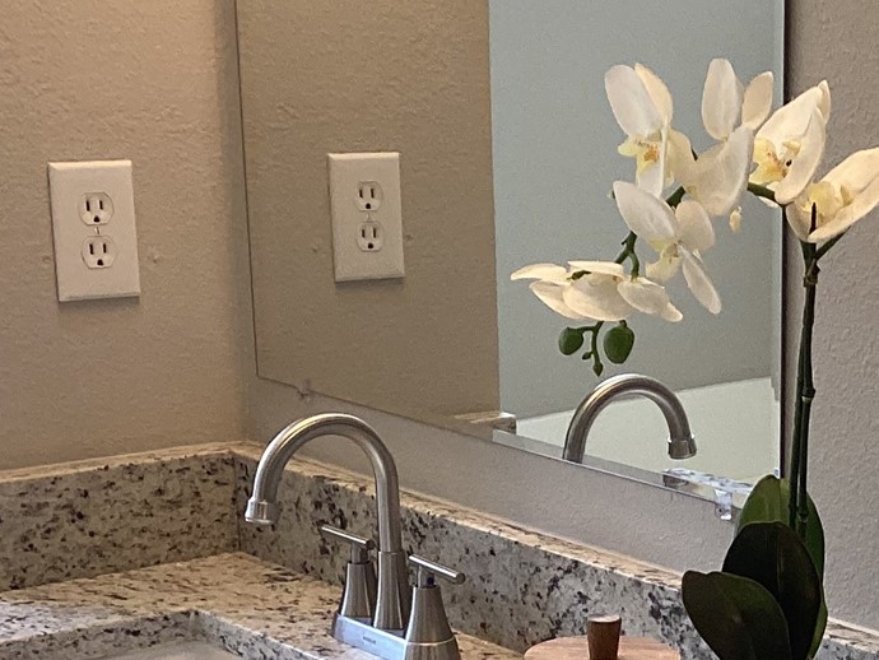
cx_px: 907
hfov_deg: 20.5
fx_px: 2337
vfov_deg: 15.7
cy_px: 714
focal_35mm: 92
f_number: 2.4
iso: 64
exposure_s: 1/120
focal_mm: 3.3
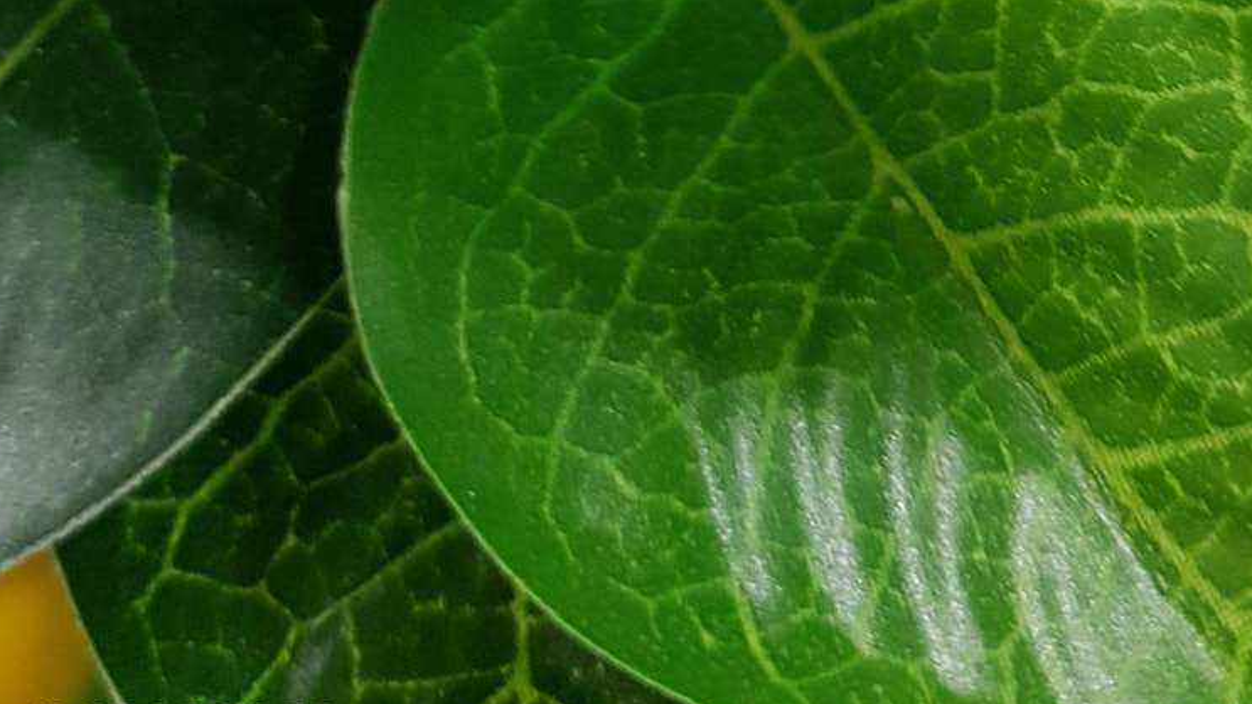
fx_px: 2025
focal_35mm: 61
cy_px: -488
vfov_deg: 16.9
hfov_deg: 34.2
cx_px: 472
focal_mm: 4.2
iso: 160
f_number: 1.7
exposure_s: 1/50
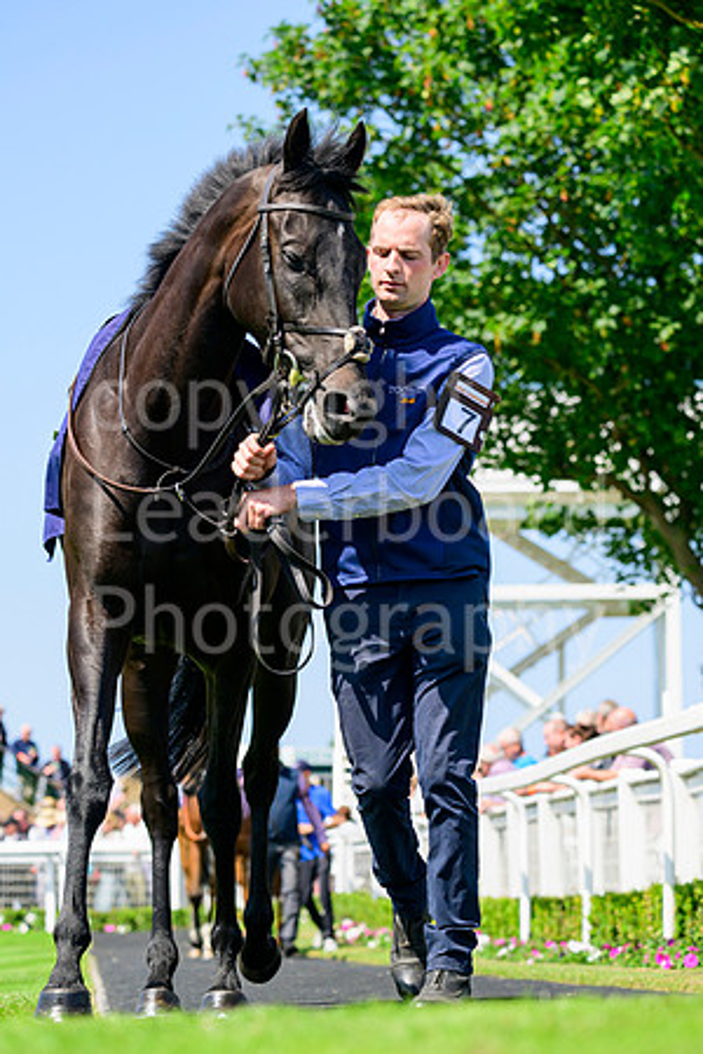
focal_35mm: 120
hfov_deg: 11.4
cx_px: 352
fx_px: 3515
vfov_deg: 17.1
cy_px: 527
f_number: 6.3
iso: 400
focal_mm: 120
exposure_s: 1/1250
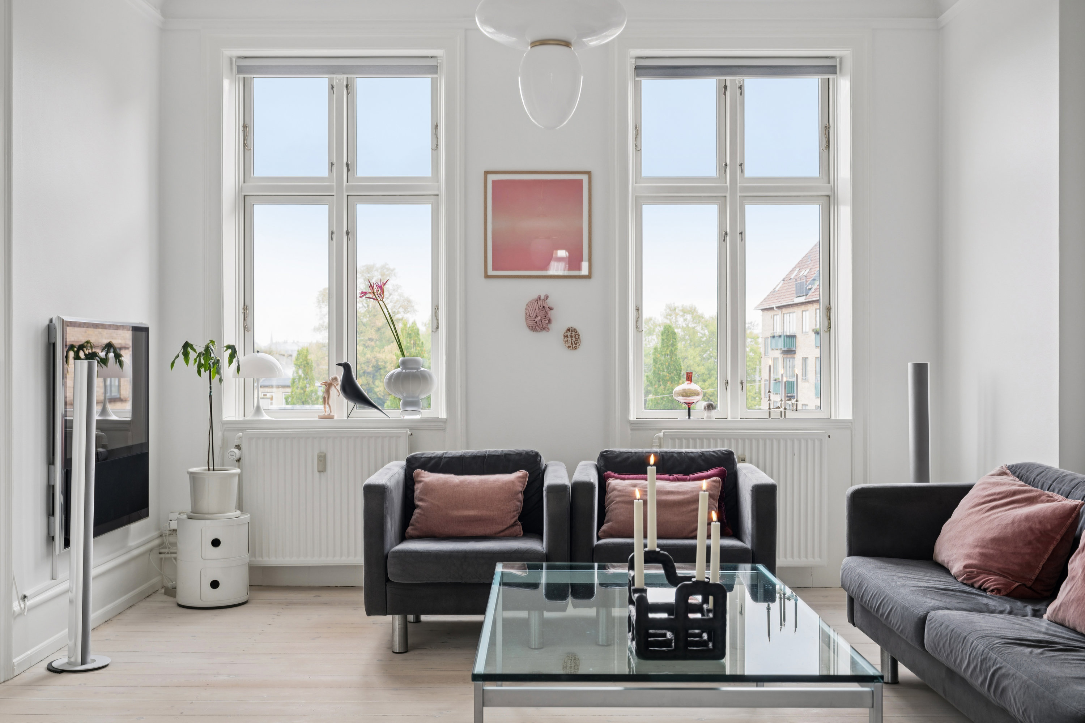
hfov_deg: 50.7
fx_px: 1145
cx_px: 542
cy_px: 362
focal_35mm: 38
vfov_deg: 35.1
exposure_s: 1/6
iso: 160
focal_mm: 38
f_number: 6.3
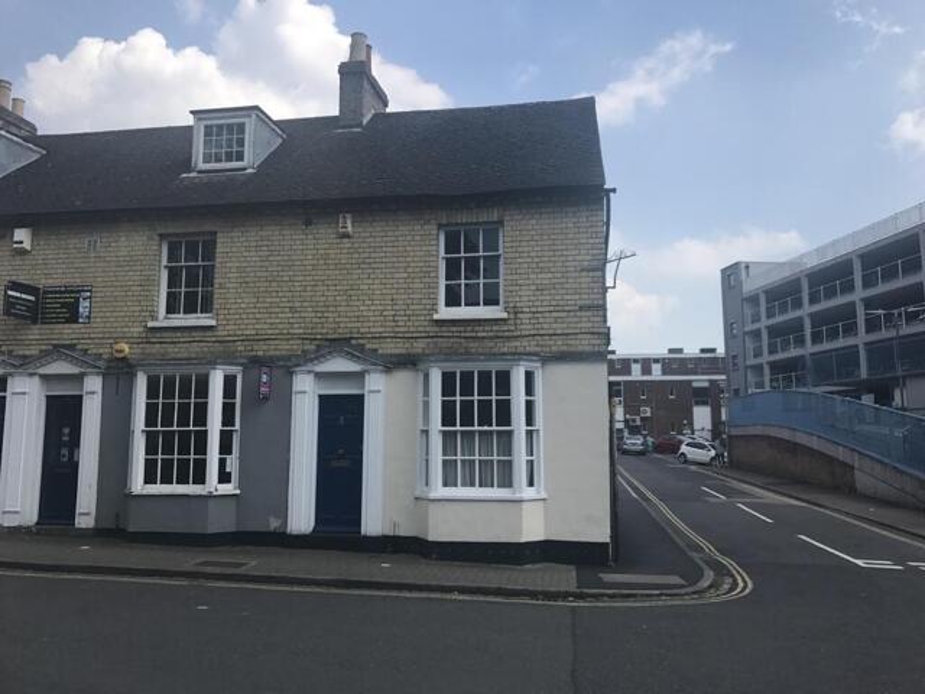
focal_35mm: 28
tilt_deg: +9.3
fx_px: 748
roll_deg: -0.2
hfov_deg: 63.4
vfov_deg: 49.7
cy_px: 347
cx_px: 462
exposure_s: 1/1650
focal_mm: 3.99
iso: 20
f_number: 1.8
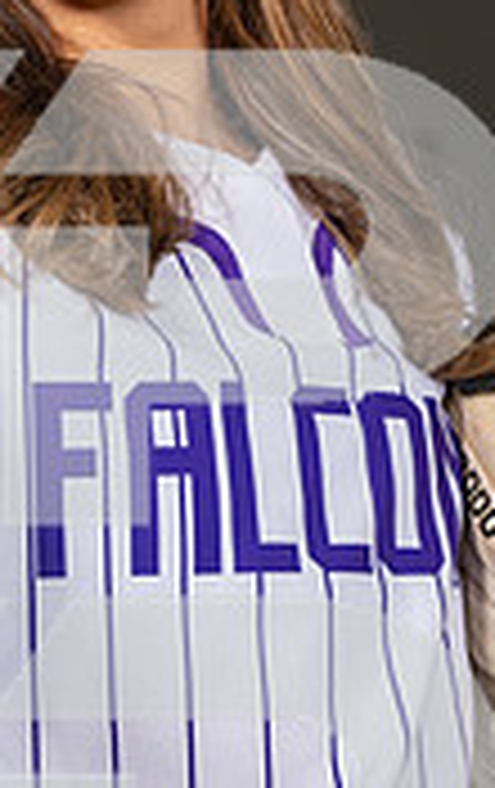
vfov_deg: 8.9
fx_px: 5073
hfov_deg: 5.6
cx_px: -86
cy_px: 290
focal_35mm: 236
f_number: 5.6
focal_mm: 70
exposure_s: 1/200
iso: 200
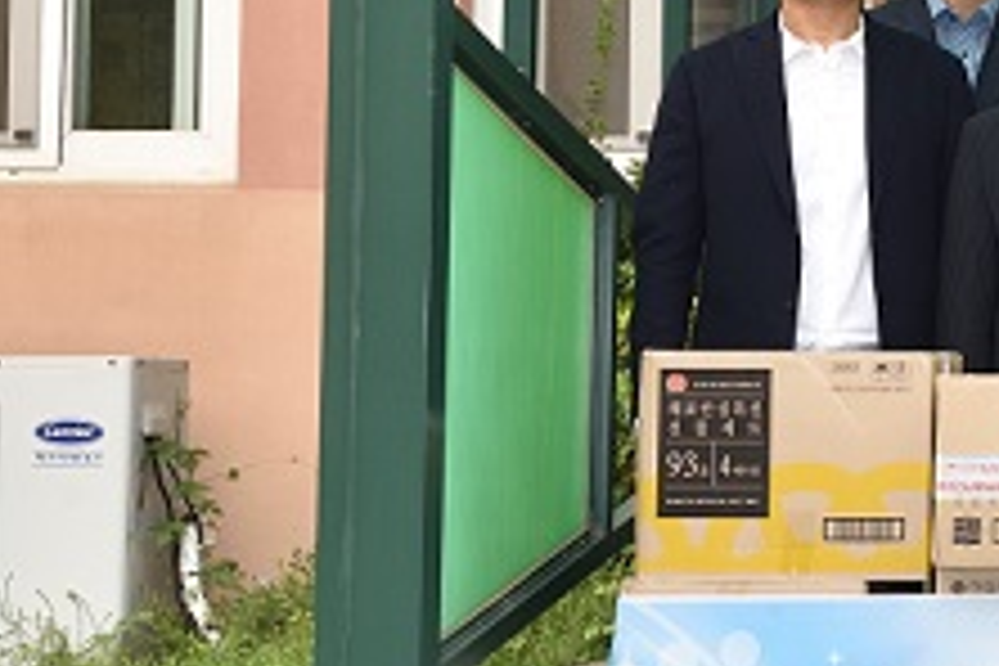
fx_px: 3801
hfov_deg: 14.0
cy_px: 128
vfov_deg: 10.0
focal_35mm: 137
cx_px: 1514
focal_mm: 42
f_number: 9
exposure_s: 1/200
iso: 1000
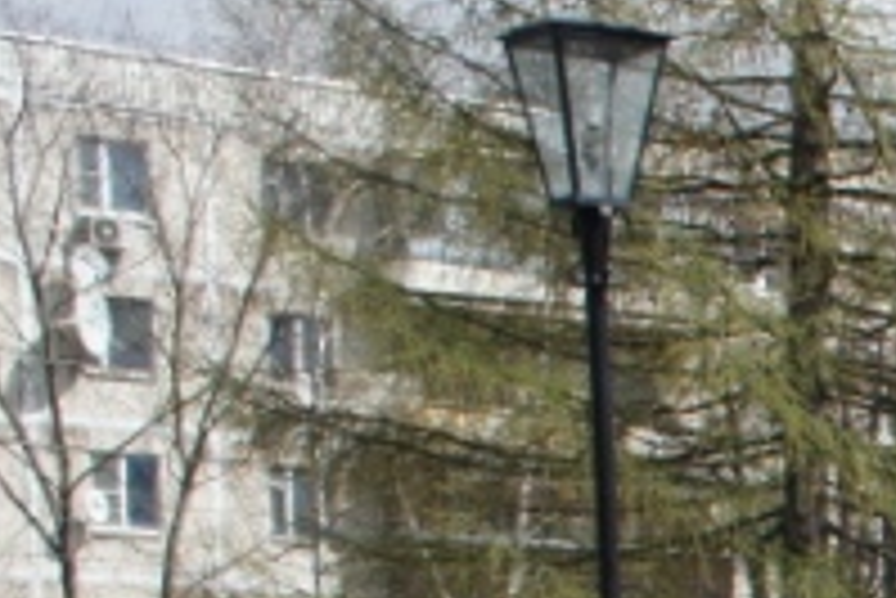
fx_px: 3836
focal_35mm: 154
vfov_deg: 8.4
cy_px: 1311
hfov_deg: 11.0
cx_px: 2215
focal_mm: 20
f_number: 11
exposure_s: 1/200
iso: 200
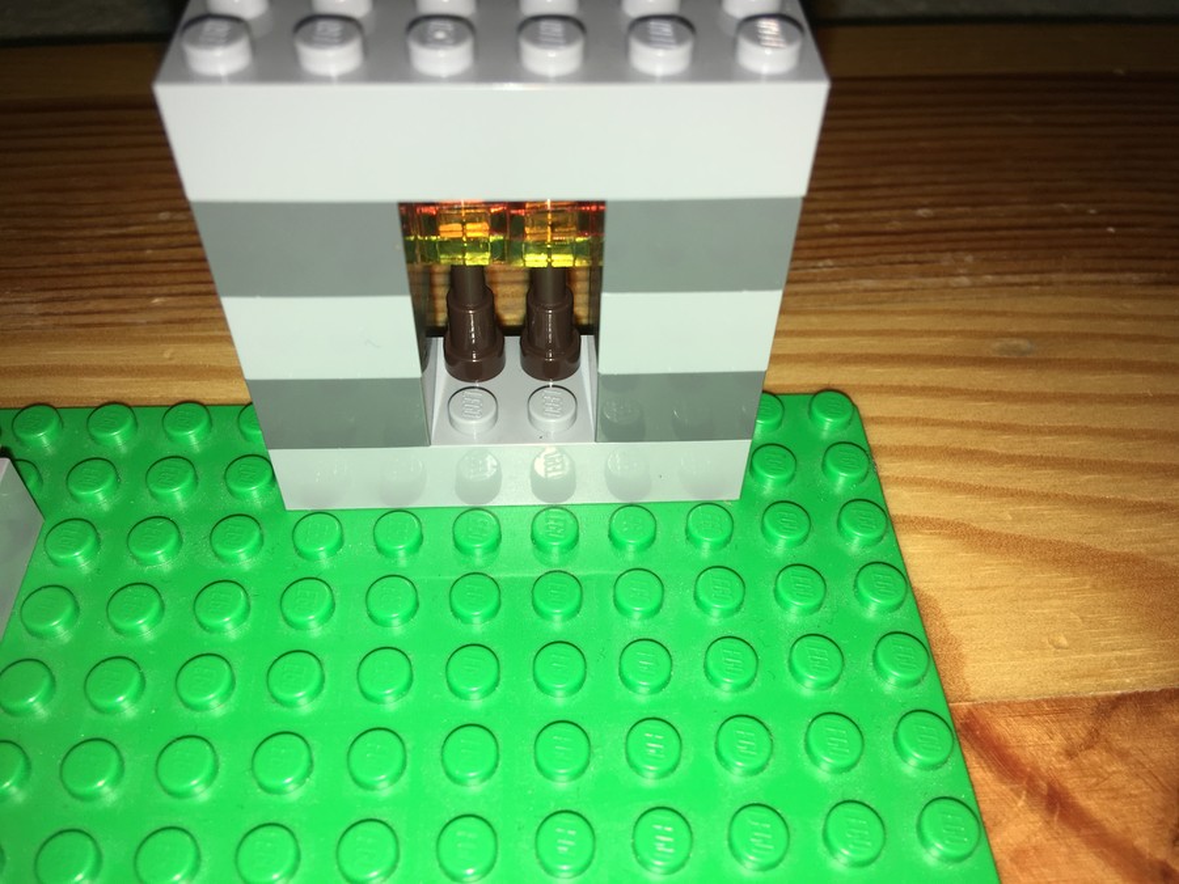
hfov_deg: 61.7
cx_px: 590
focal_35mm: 29
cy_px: 442
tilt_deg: -48.8
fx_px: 988
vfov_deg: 48.2
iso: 25
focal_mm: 4.15
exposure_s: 1/259
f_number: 2.2
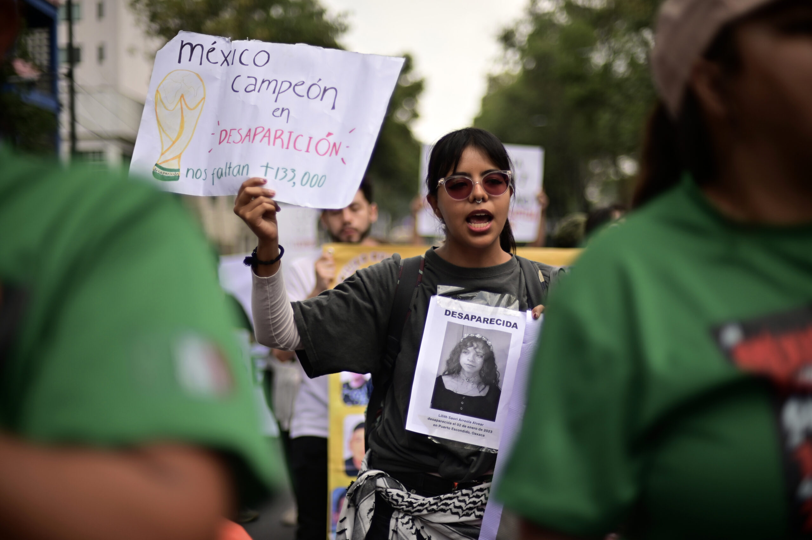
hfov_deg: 39.6
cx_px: 406
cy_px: 270
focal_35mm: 50
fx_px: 1127
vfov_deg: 27.0
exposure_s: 1/4000
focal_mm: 50
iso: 100
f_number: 1.4
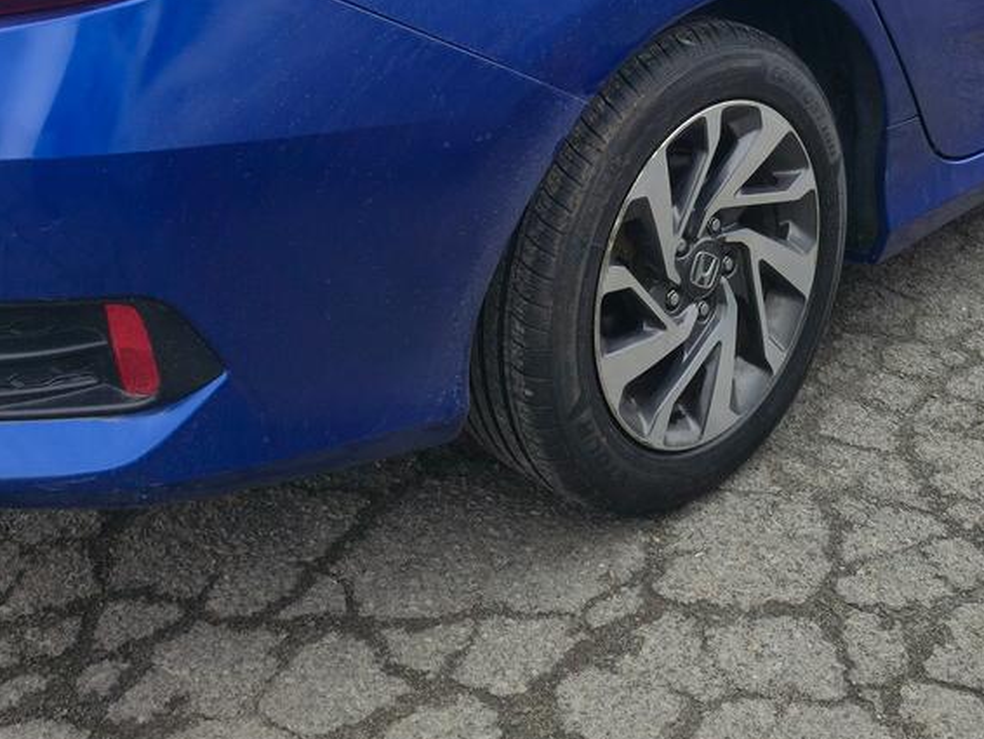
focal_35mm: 52
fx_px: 1479
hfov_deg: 36.5
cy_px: -14
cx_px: 636
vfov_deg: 26.4
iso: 12
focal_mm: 6.3
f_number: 1.7
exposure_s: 1/533
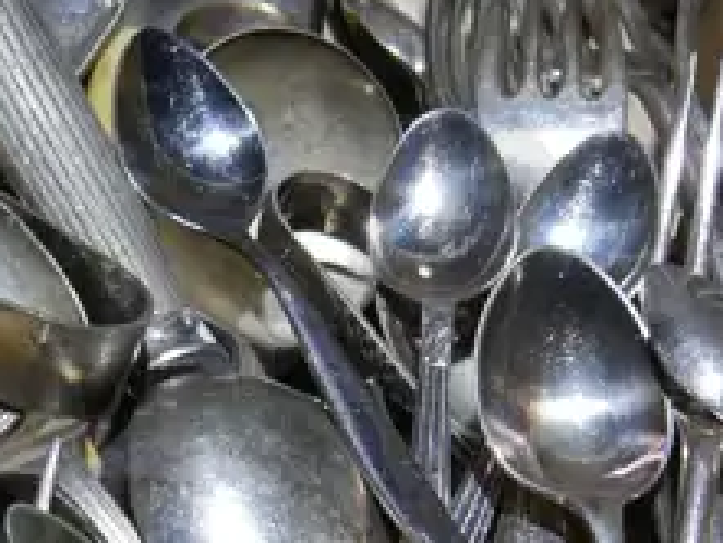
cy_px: 482
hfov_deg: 14.0
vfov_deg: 10.6
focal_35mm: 139
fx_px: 2905
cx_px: 7
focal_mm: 15
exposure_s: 1/80
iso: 200
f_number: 4
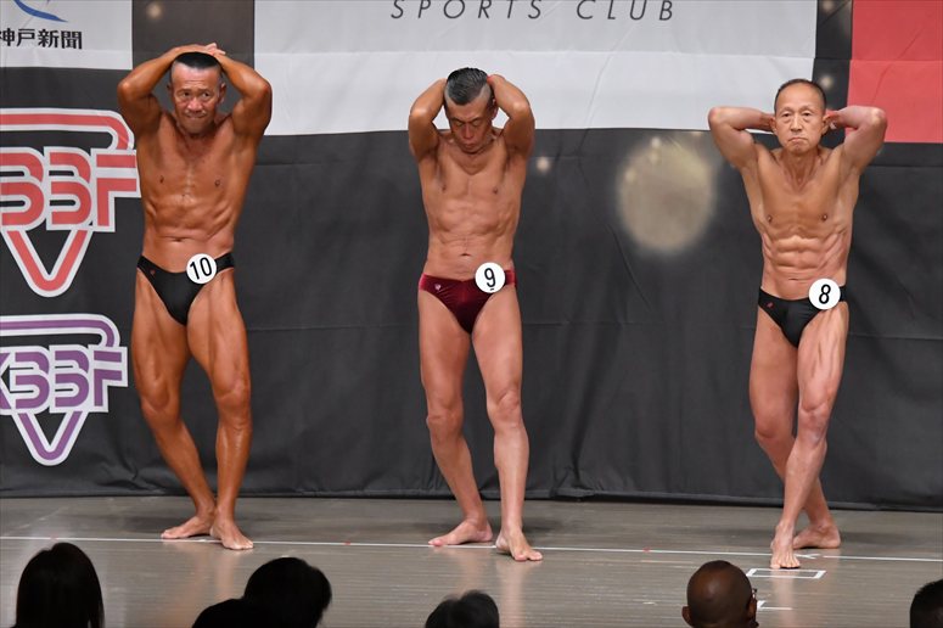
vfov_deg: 6.3
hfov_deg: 9.5
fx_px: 5681
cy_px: 314
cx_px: 472
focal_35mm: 217
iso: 5000
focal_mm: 145
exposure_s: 1/400
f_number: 5.6
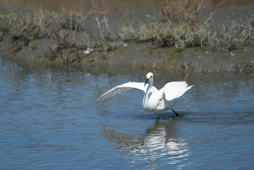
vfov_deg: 2.5
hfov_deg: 3.7
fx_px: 3951
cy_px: 85
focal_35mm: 560
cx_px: 127
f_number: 6.3
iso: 500
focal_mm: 560
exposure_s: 1/2500
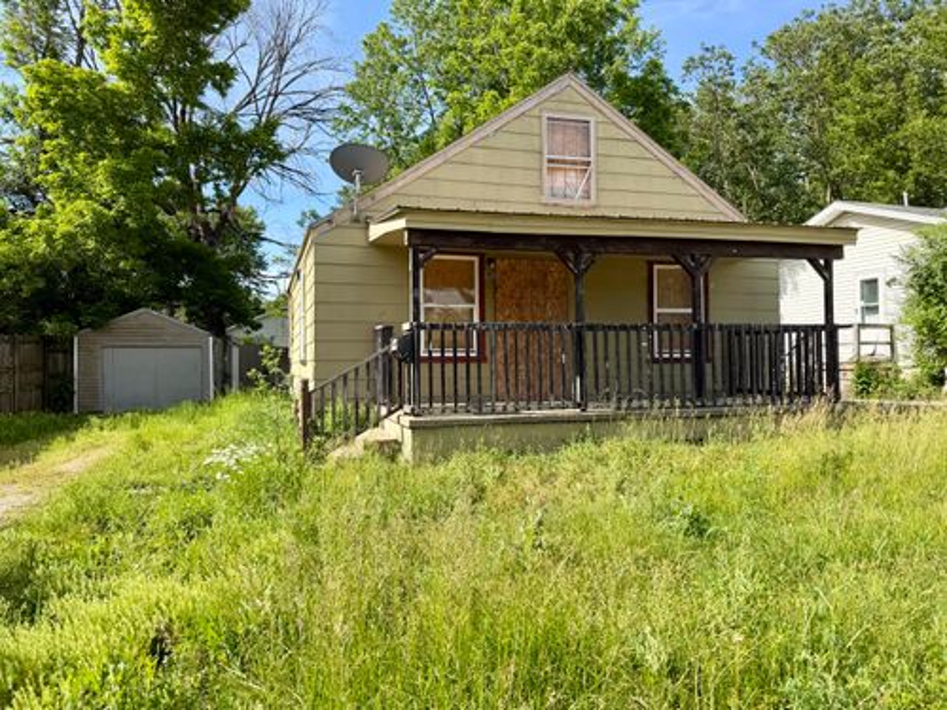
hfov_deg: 71.6
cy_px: 355
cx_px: 474
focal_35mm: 24
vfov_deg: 56.8
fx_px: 657
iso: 100
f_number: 1.78
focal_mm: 6.76
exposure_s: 1/2801
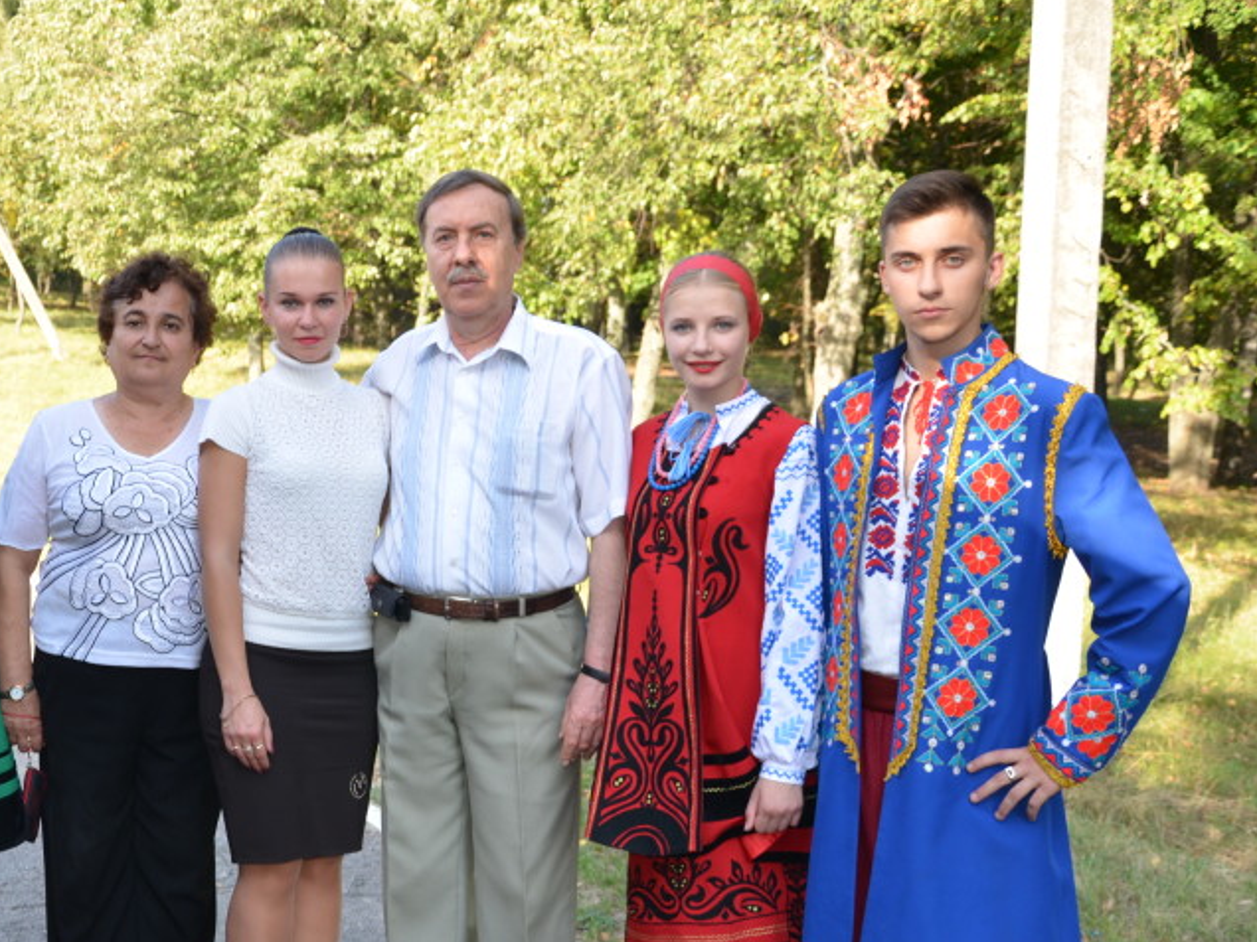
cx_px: 348
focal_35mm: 51
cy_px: 622
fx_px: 1852
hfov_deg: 36.8
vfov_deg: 28.4
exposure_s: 1/200
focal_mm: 22
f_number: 3.8
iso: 200
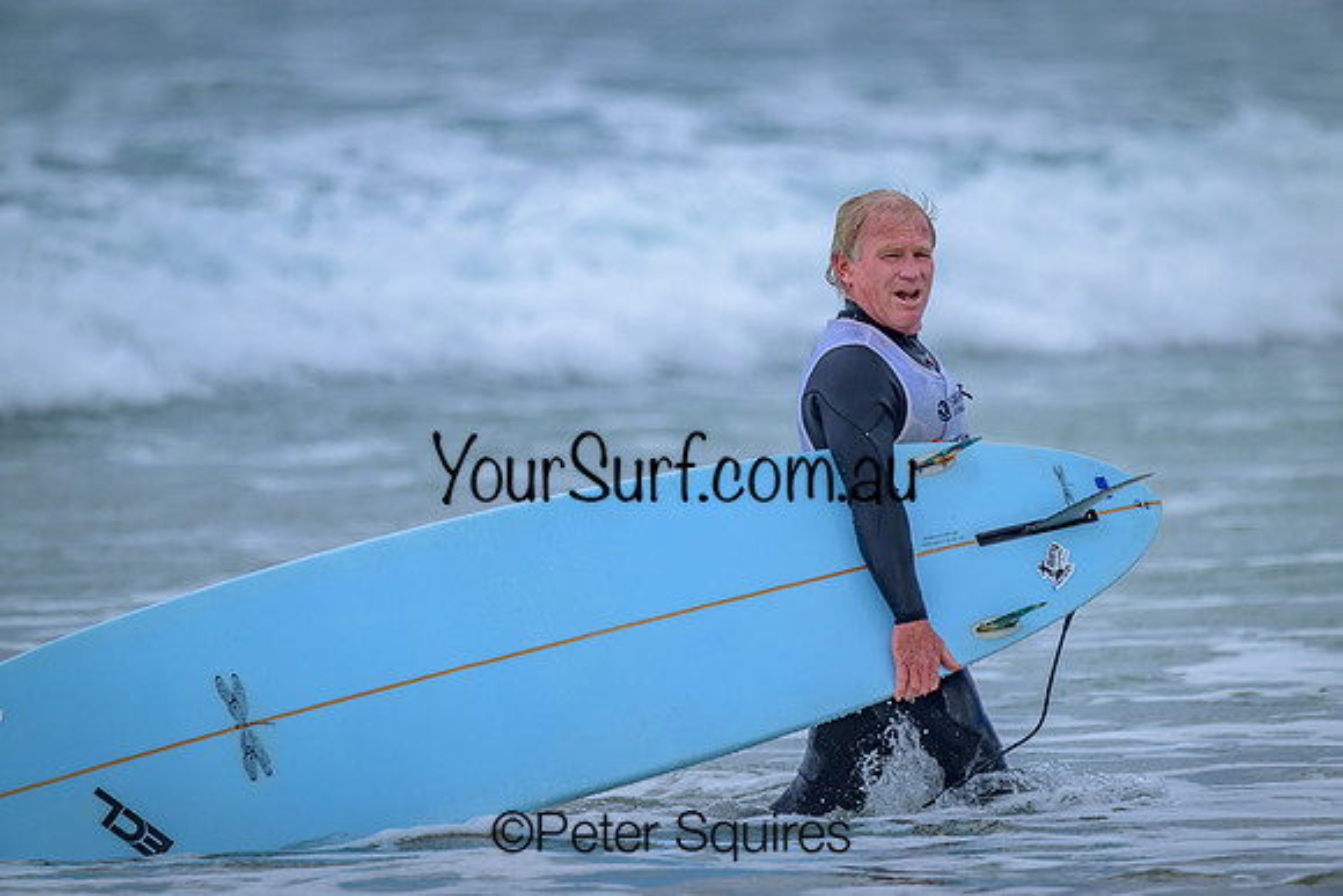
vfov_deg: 1.2
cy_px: 448
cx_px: 672
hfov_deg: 1.8
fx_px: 41790
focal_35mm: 1120
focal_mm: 1120
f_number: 9
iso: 900
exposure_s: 1/2000
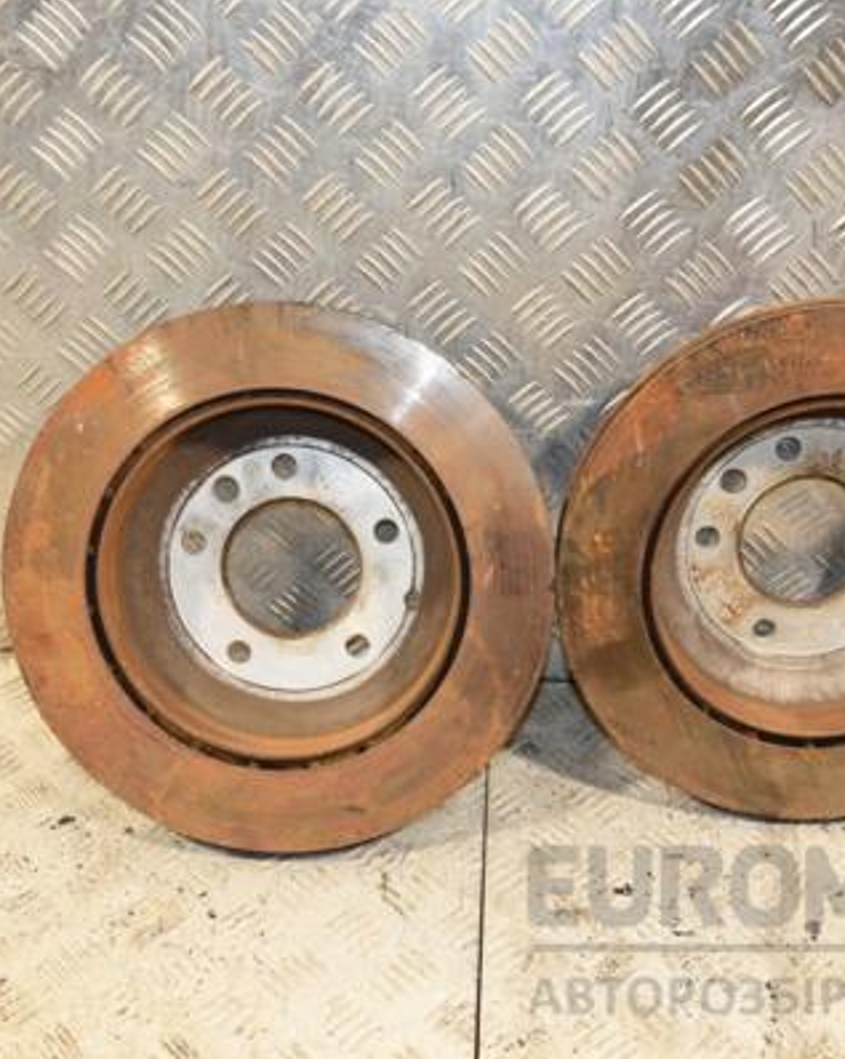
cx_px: 477
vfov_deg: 41.4
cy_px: 531
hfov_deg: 33.6
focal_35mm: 45
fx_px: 1399
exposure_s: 1/200
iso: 800
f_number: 5
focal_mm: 21
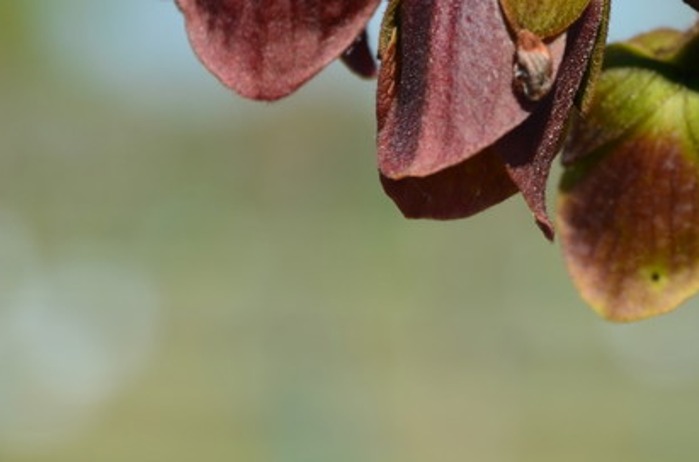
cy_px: 65
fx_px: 9510
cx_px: 568
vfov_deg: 2.8
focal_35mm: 491
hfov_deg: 4.2
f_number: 11
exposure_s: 1/125
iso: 100
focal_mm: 175
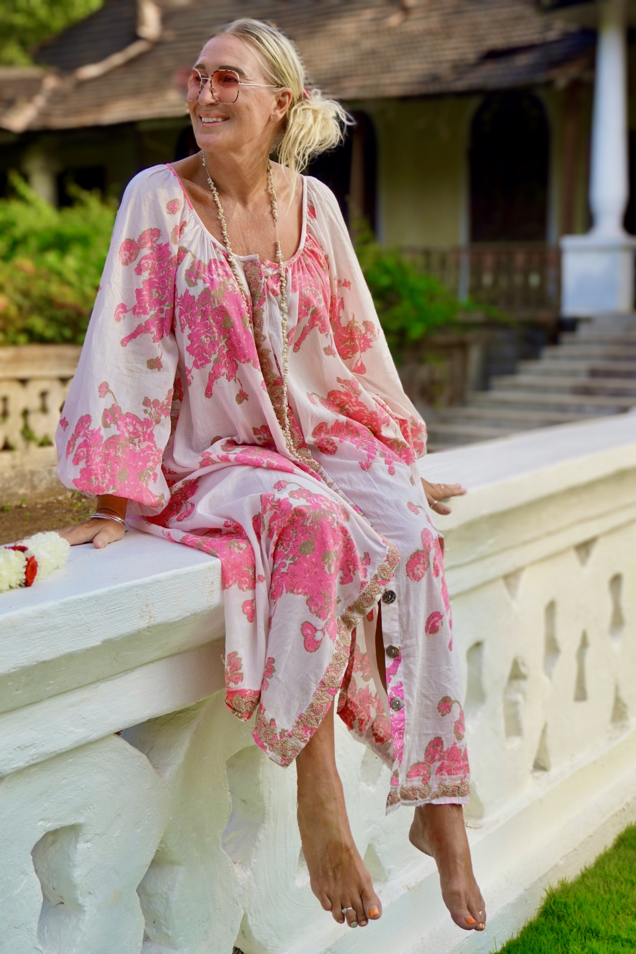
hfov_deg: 30.9
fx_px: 1153
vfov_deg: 45.0
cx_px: 318
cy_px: 477
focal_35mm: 44
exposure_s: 1/320
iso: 100
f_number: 5
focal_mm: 29
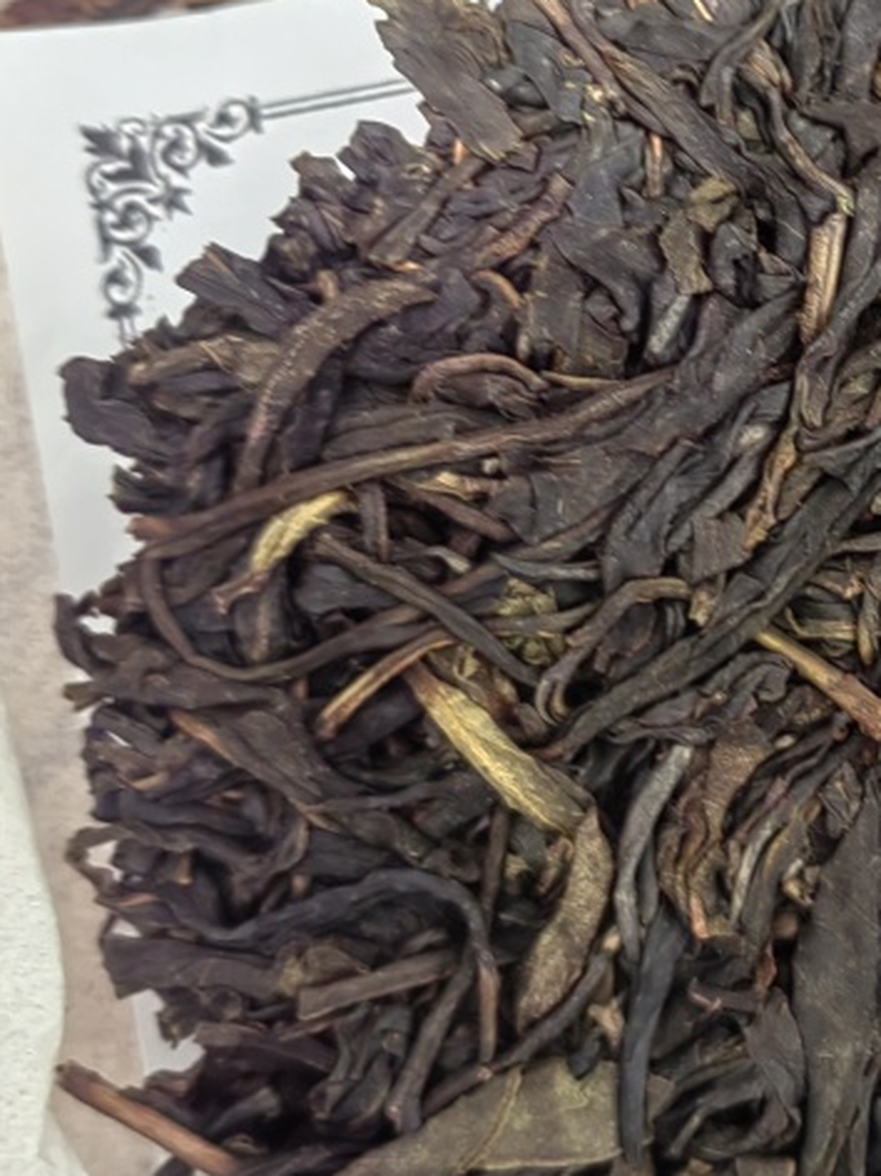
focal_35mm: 70
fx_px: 2379
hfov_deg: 20.1
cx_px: 956
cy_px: 337
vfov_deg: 27.5
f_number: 1.9
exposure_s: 1/50
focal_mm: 5.52
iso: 80
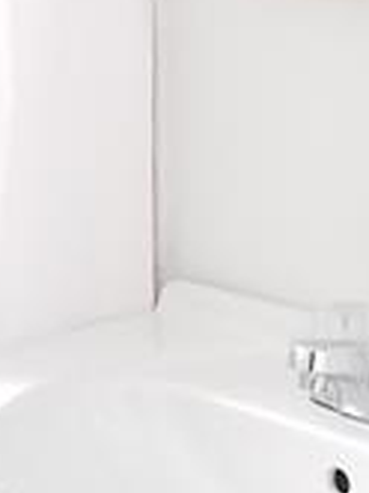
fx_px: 2679
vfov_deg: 10.4
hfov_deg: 7.9
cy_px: 526
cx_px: 196
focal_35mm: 188
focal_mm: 4.2
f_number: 1.7
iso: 50
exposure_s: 1/60
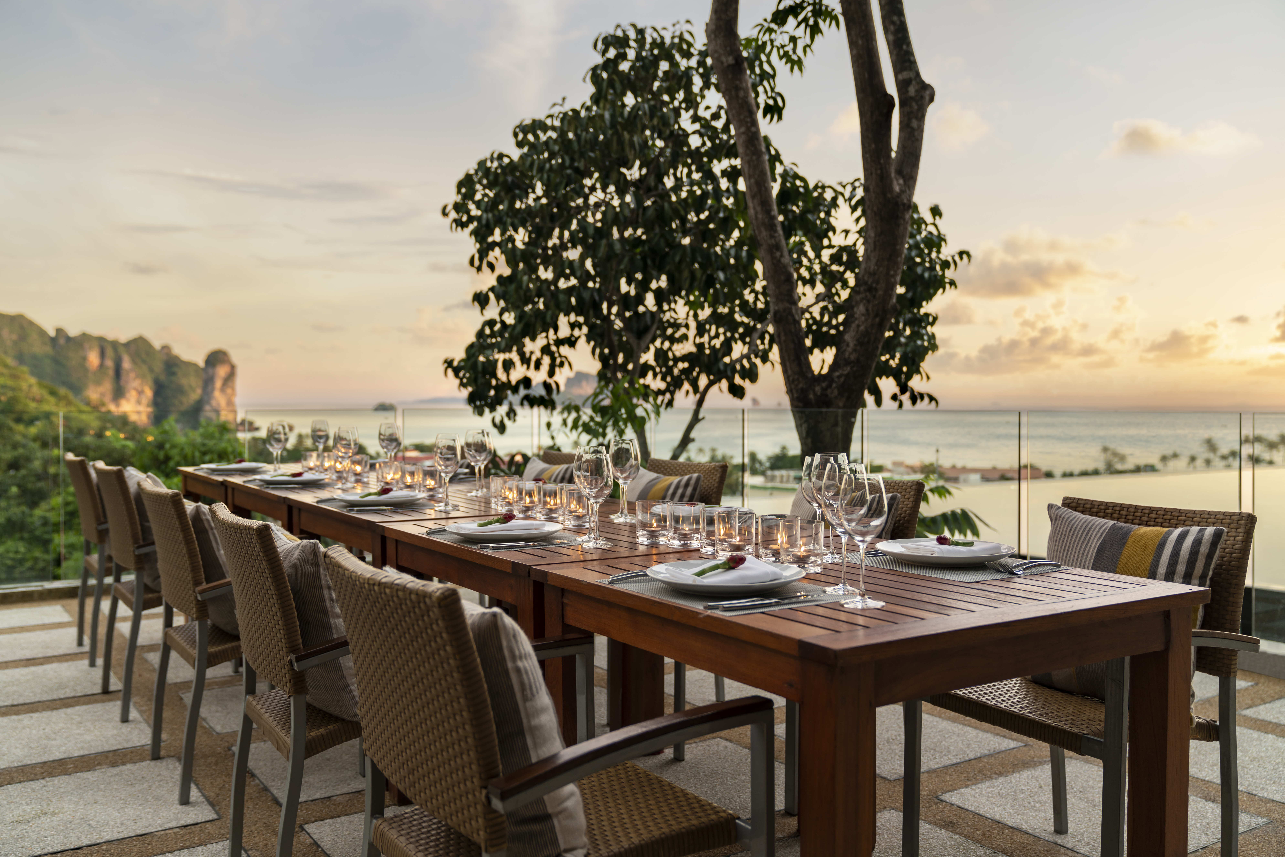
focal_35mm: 30
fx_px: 1071
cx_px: 642
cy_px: 428
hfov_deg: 61.9
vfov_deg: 43.6
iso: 100
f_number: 2.8
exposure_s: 1/60
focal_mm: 30
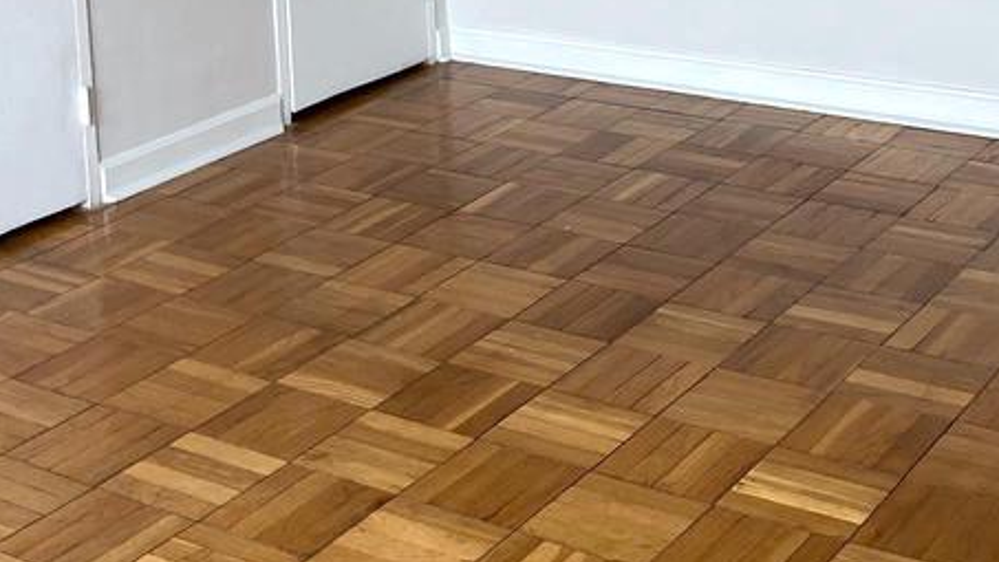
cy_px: -167
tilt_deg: -8.8
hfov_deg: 30.5
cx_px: 456
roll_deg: +1.9
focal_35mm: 69
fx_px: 1828
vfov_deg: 16.5
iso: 50
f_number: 1.8
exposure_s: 1/120
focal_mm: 3.99
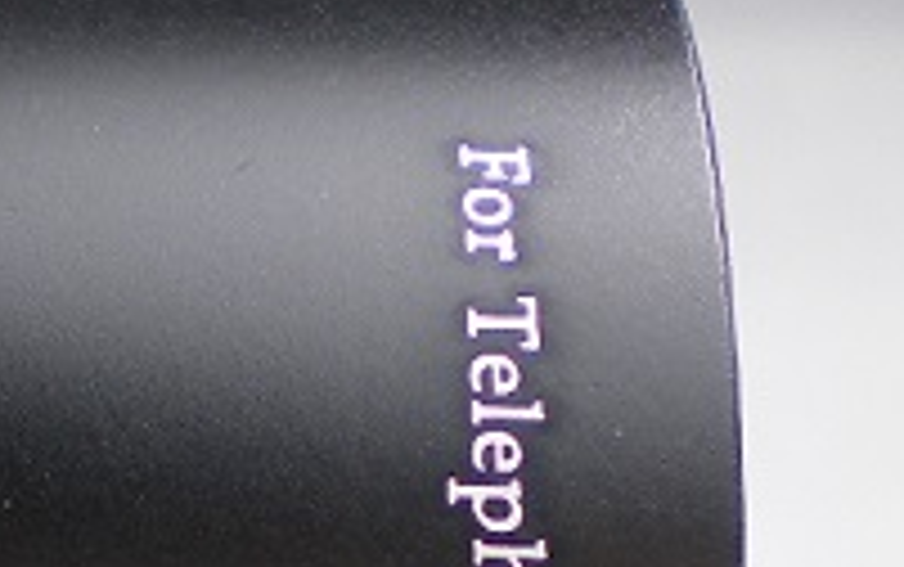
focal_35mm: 130
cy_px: 754
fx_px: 3205
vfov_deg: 9.9
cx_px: 0
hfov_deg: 15.7
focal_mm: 6.3
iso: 64
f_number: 3.1
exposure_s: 1/30
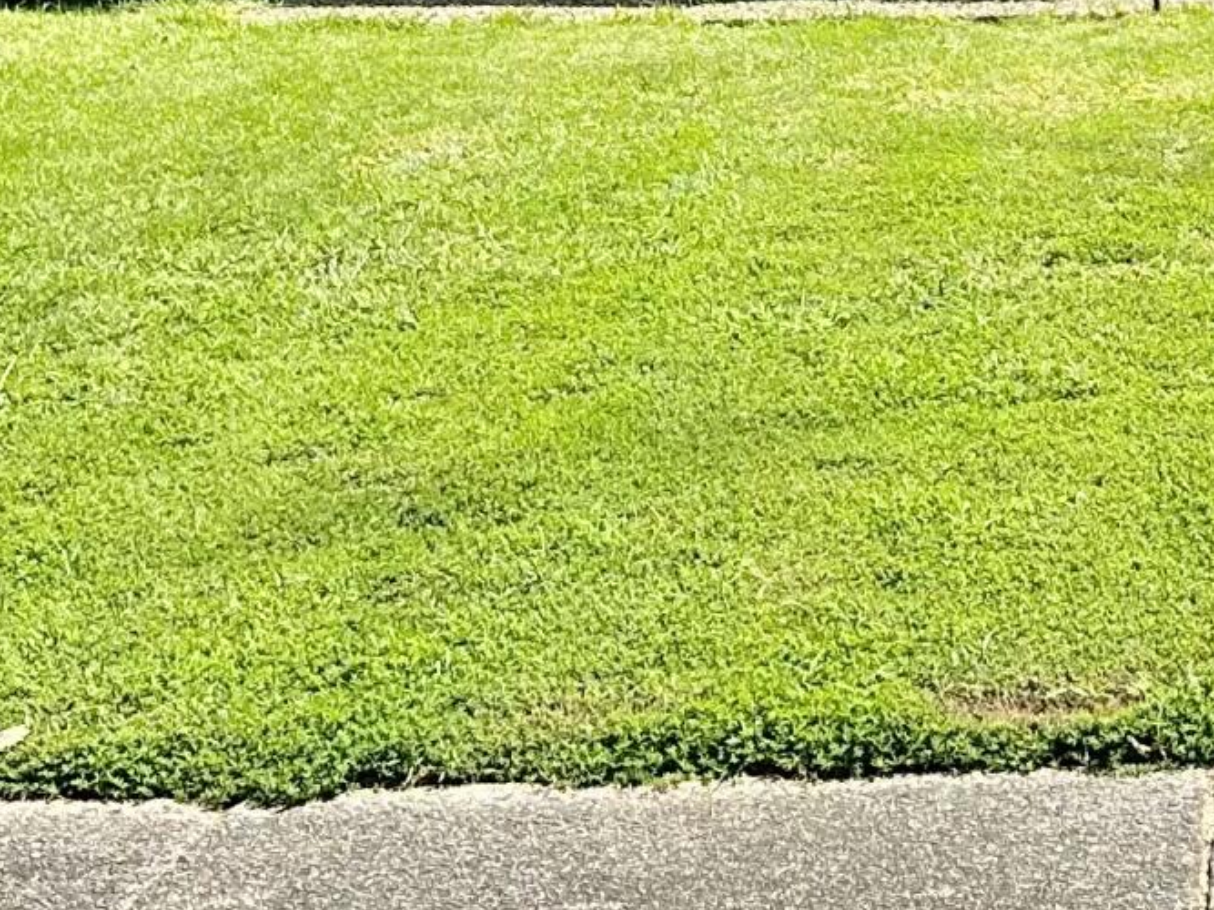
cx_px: 1167
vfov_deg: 12.8
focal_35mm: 108
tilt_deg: +6.3
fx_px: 3787
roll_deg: -0.6
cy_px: -577
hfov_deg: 17.8
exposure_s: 1/1916
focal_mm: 6.86
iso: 80
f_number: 1.78
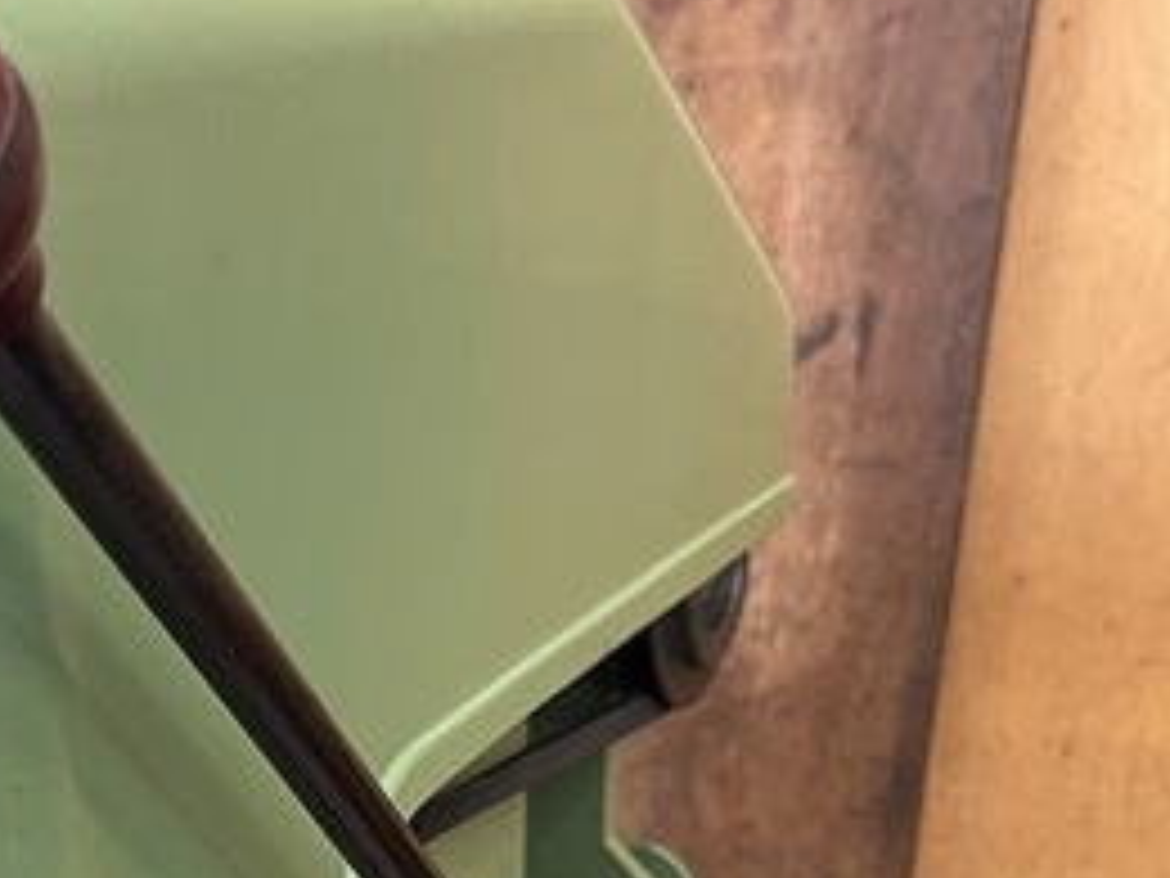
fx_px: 2163
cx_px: 238
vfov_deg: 21.8
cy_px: 937
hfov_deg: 29.6
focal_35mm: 64
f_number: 1.6
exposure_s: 1/50
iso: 125
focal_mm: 5.1
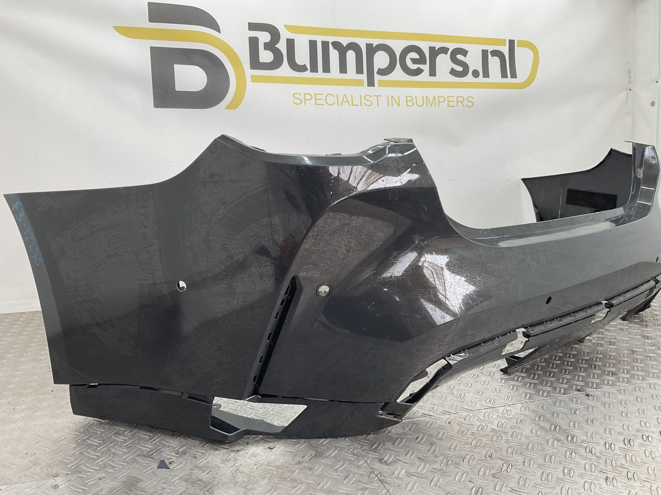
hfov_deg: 61.7
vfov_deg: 48.2
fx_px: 554
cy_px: 248
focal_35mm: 29
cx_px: 330
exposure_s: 1/120
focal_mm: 3
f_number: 1.8
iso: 25
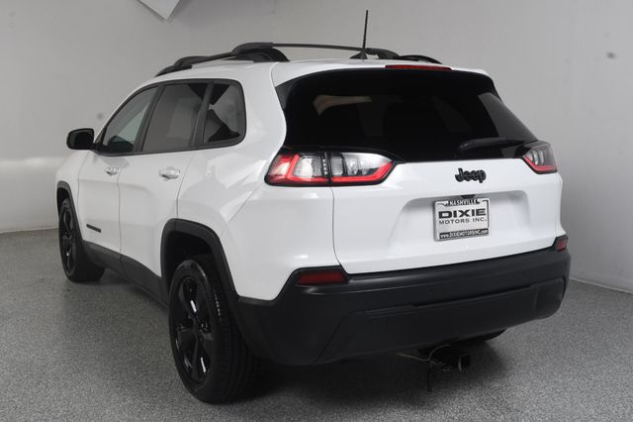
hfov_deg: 48.5
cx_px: 316
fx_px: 703
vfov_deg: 33.4
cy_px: 211
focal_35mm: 40
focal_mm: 27
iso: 100
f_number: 11
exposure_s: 1/160
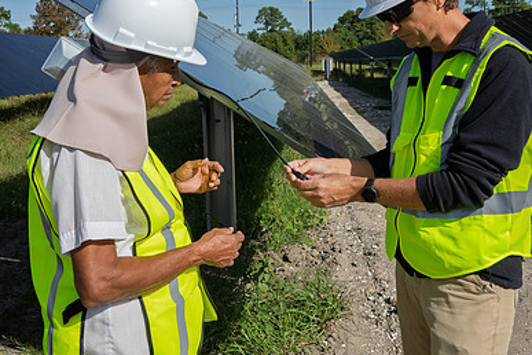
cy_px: 100
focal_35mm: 42
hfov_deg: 46.4
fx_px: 621
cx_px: 274
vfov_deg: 31.5
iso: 200
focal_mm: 28
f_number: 16
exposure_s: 1/320
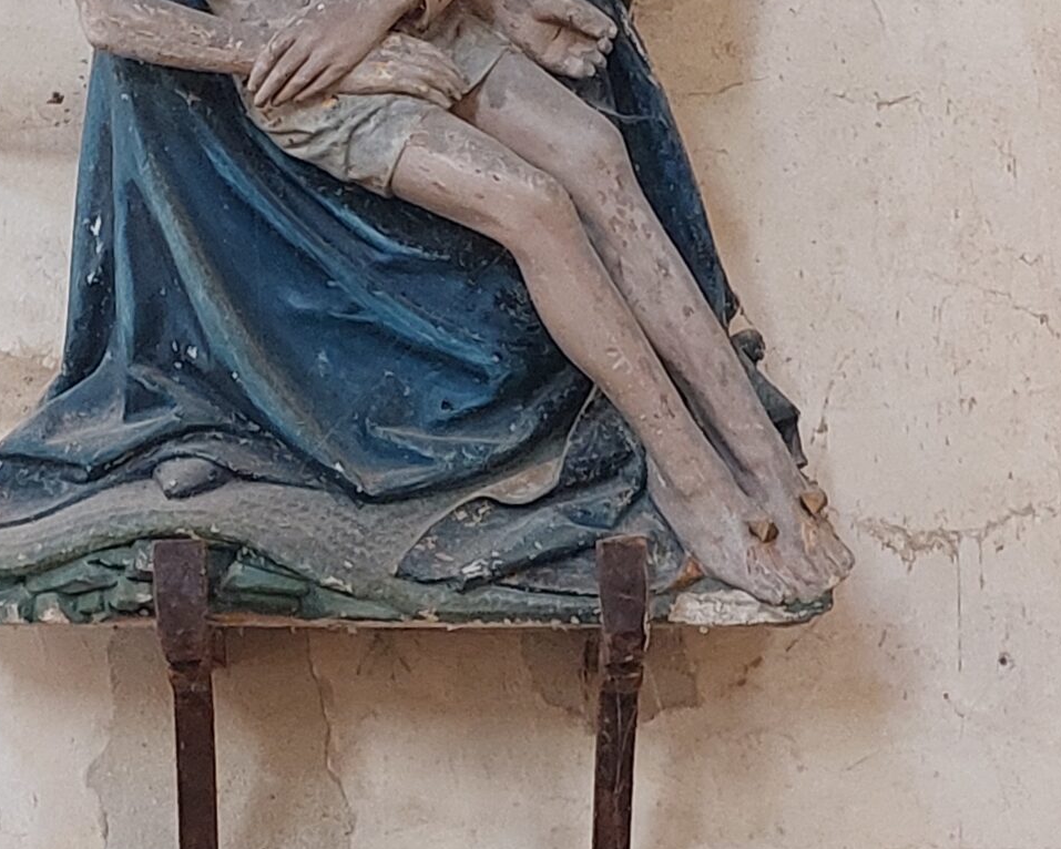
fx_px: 1476
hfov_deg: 39.4
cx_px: 428
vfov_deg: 31.9
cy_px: 310
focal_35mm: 47
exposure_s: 1/50
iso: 200
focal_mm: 5.23
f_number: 1.8
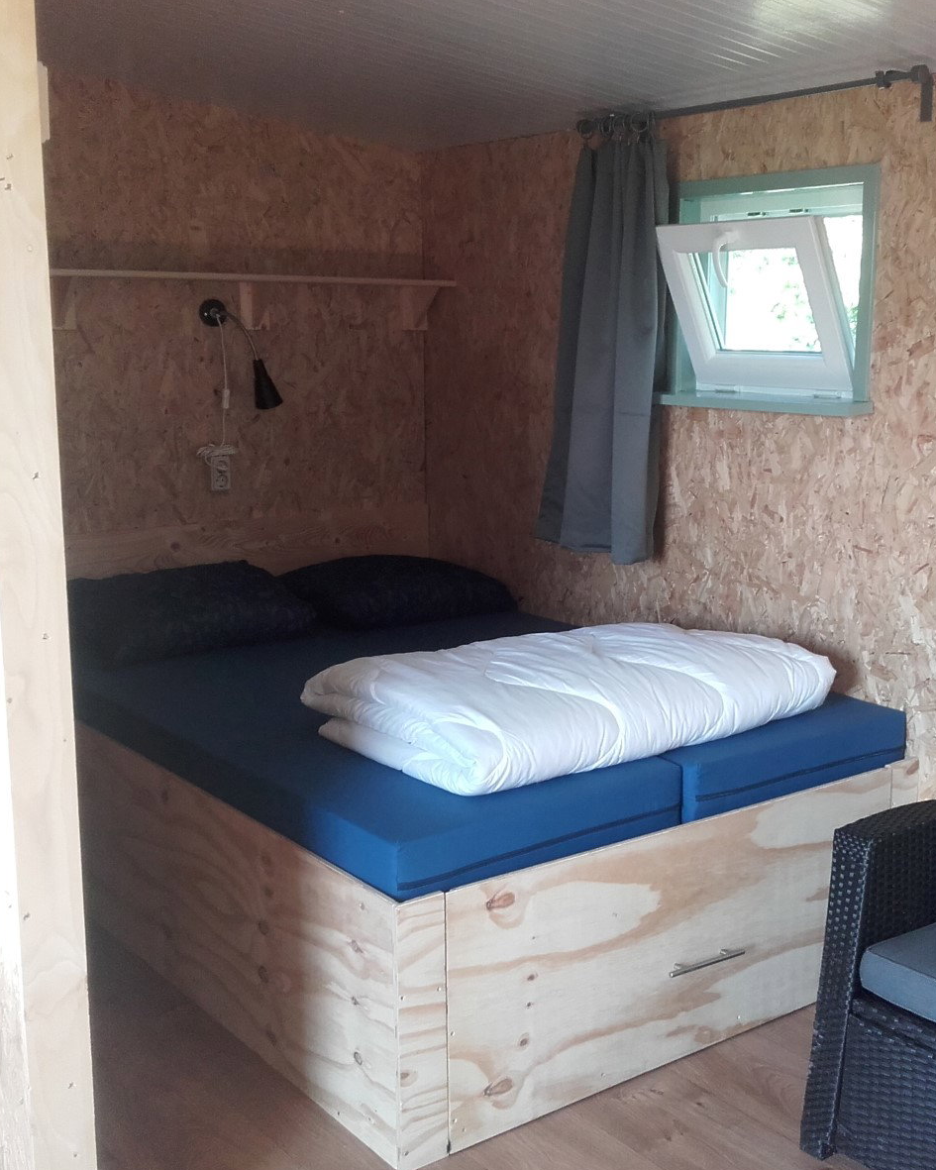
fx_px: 1420
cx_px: 576
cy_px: 589
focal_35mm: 41
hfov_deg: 36.3
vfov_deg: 44.8
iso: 70
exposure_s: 1/50
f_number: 2.2
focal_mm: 3.31
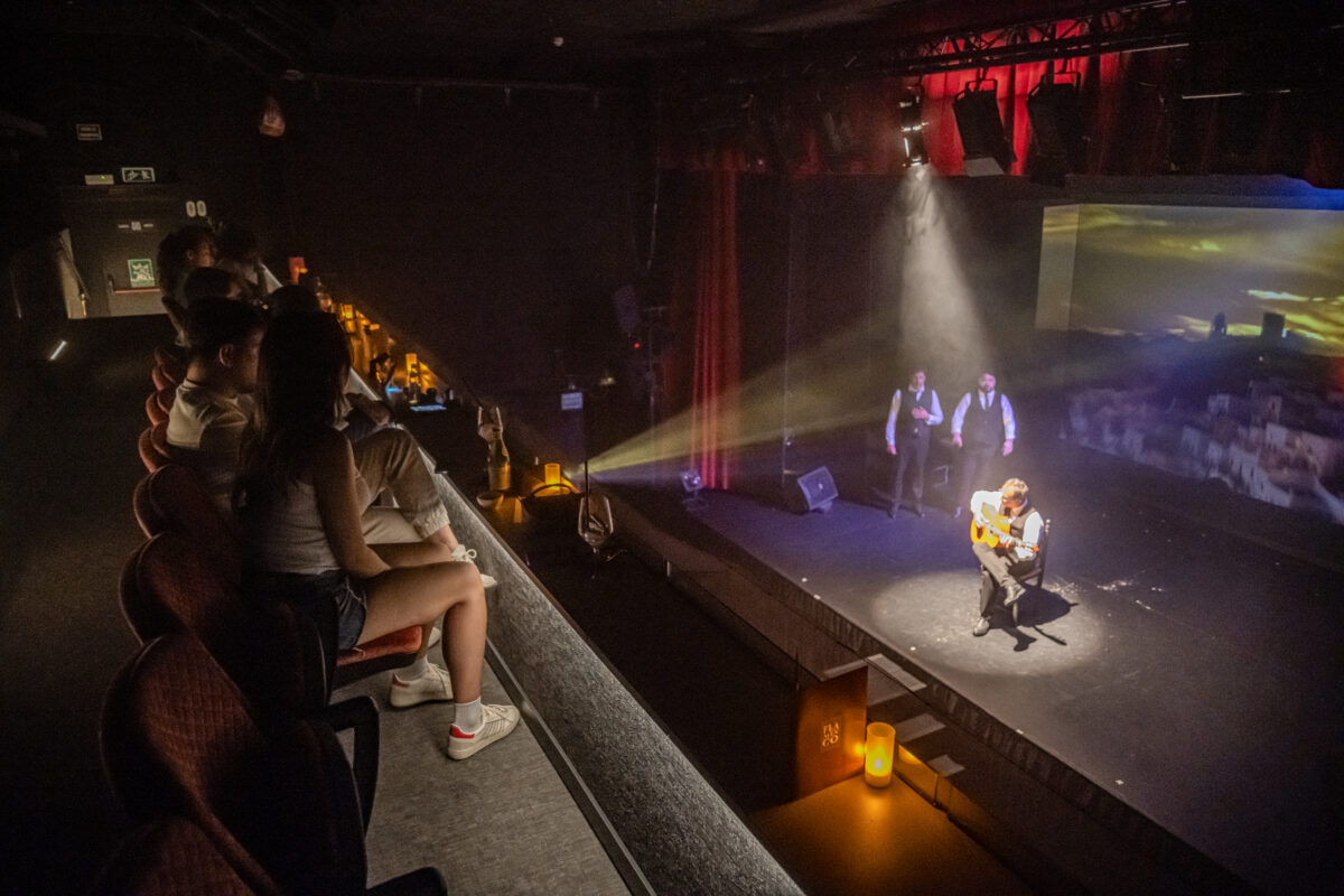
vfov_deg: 53.1
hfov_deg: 73.7
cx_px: 672
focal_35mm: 24
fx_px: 896
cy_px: 448
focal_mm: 24
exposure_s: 1/10
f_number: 3.5
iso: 5000
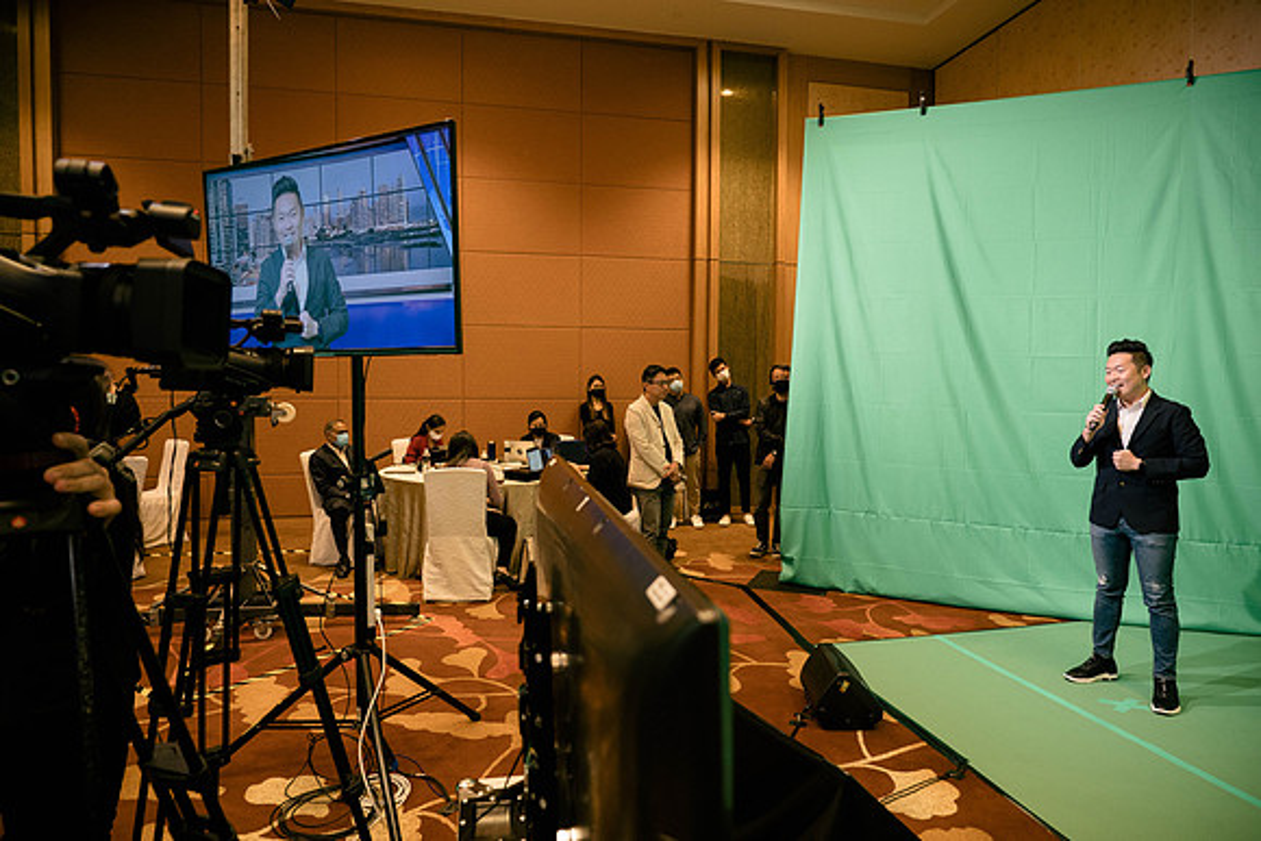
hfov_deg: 81.7
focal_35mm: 21
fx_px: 729
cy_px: 420
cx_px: 630
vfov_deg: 60.0
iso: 640
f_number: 2
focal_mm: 10
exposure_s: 1/160
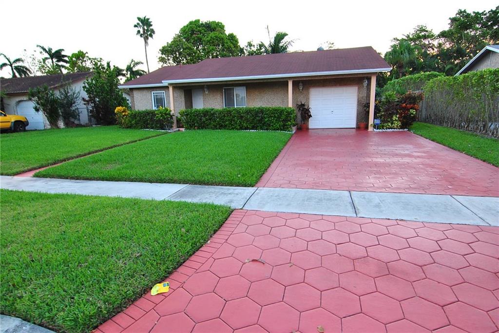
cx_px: 250
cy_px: 166
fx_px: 270
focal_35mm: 20
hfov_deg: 85.4
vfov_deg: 63.3
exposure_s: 1/8
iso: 200
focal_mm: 13
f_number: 7.1
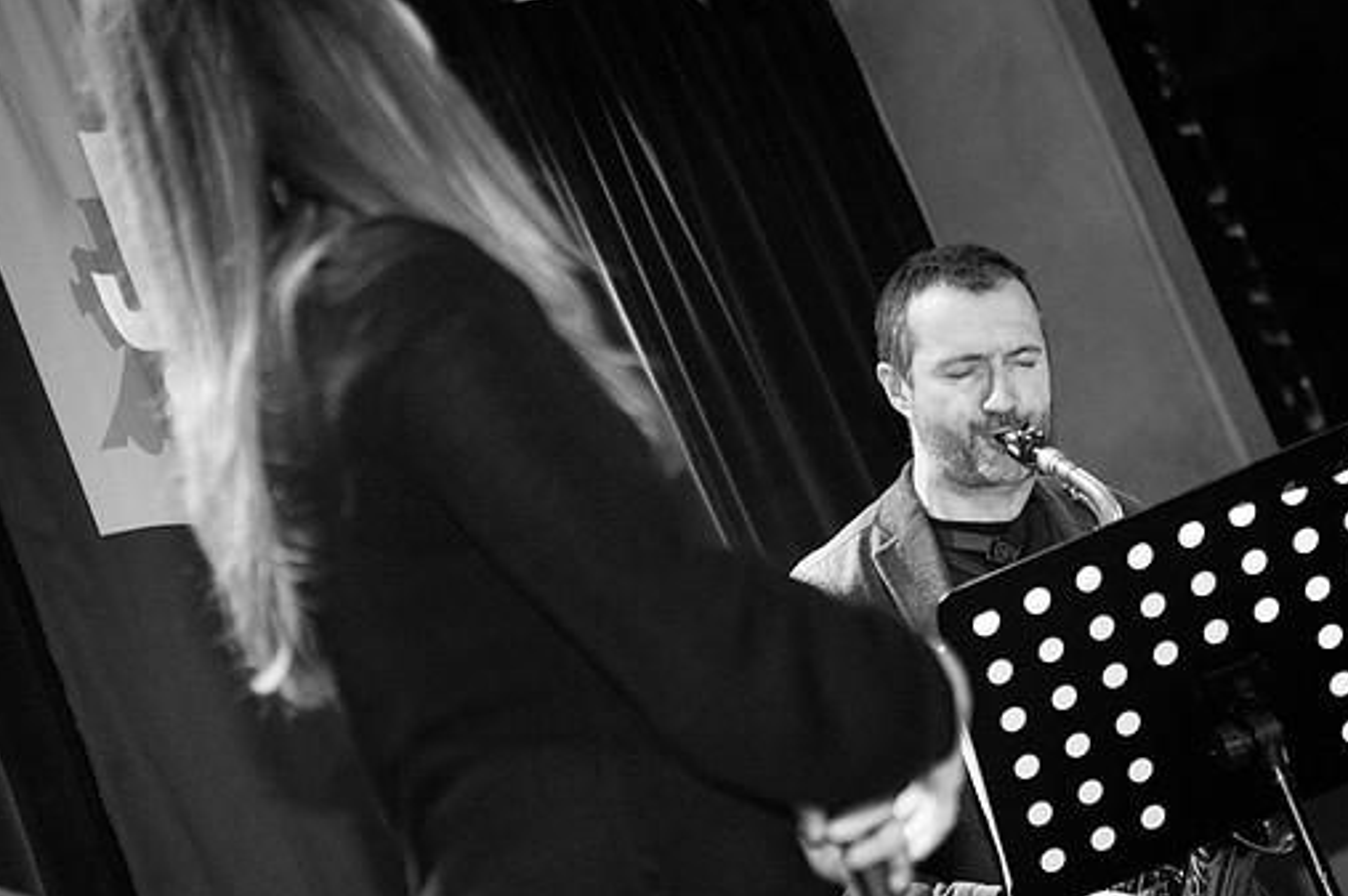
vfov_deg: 11.4
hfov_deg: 17.1
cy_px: 480
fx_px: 4489
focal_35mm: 120
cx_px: 665
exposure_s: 1/80
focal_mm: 70
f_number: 2.8
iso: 800
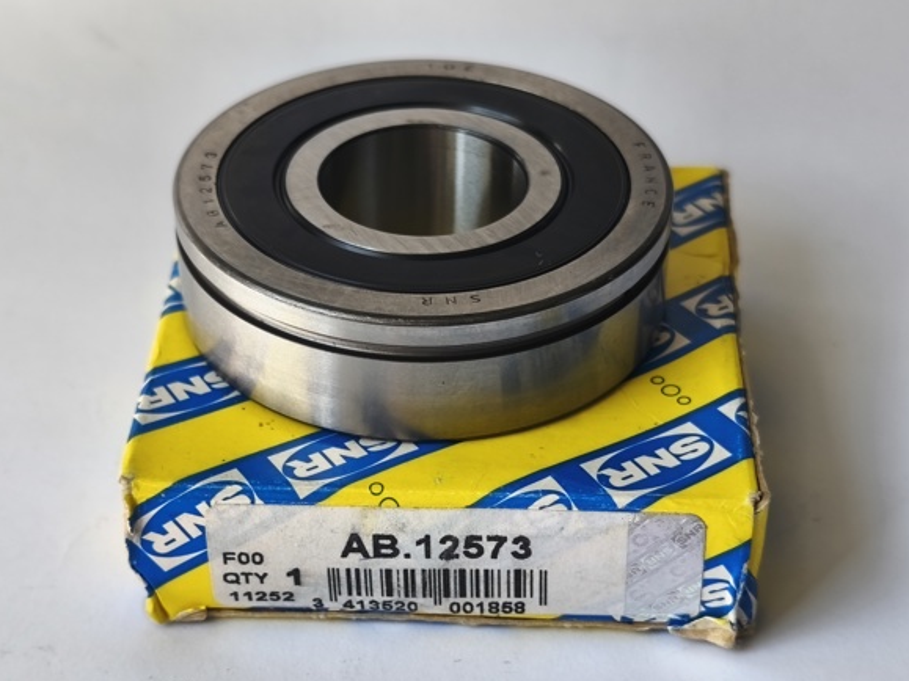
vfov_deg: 19.9
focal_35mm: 74
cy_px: 373
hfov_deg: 26.3
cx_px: 433
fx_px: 1943
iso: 50
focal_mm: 6.18
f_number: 1.65
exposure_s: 1/143
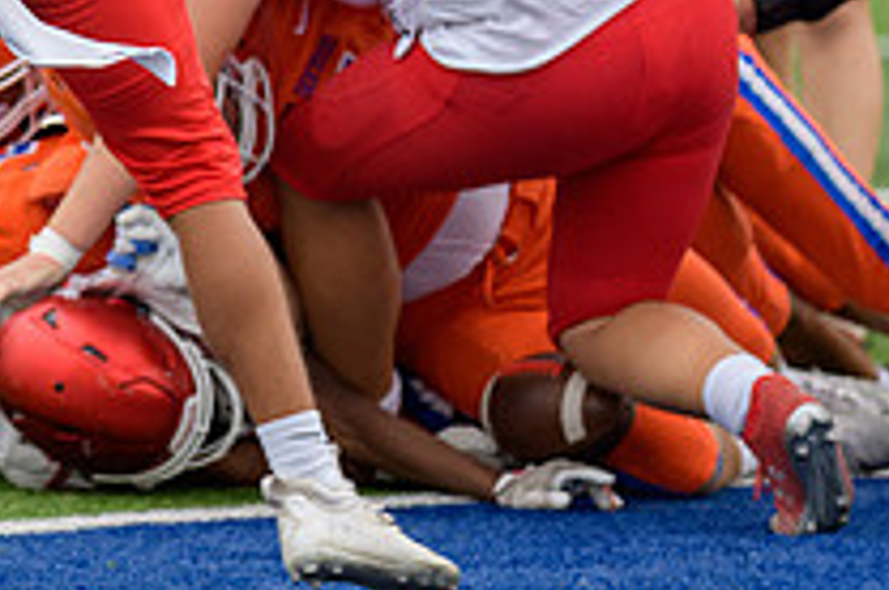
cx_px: 316
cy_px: 41
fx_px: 13438
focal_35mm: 545
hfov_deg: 3.8
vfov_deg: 2.5
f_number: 2.8
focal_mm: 195
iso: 1100
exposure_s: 1/800
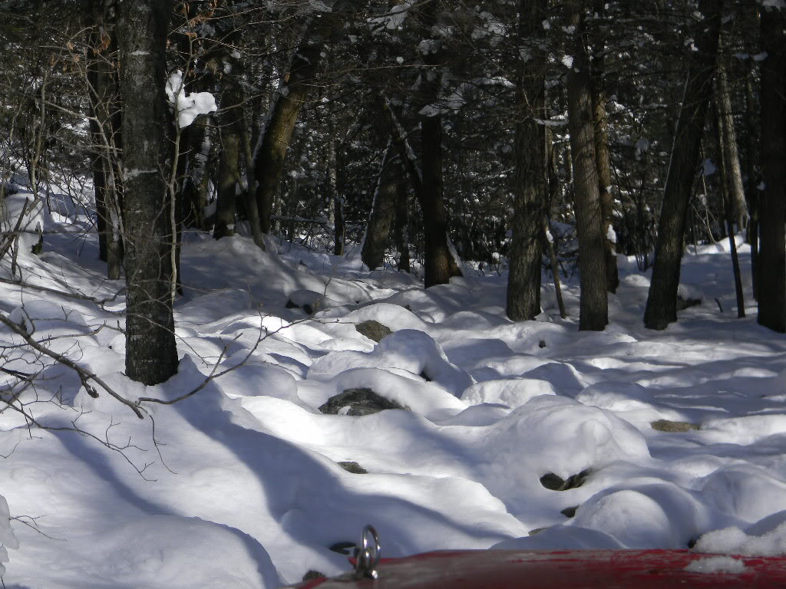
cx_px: 393
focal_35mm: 67
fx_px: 1521
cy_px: 294
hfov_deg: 29.0
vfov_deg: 21.9
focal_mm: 12.2
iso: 80
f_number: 4.3
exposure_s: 1/570
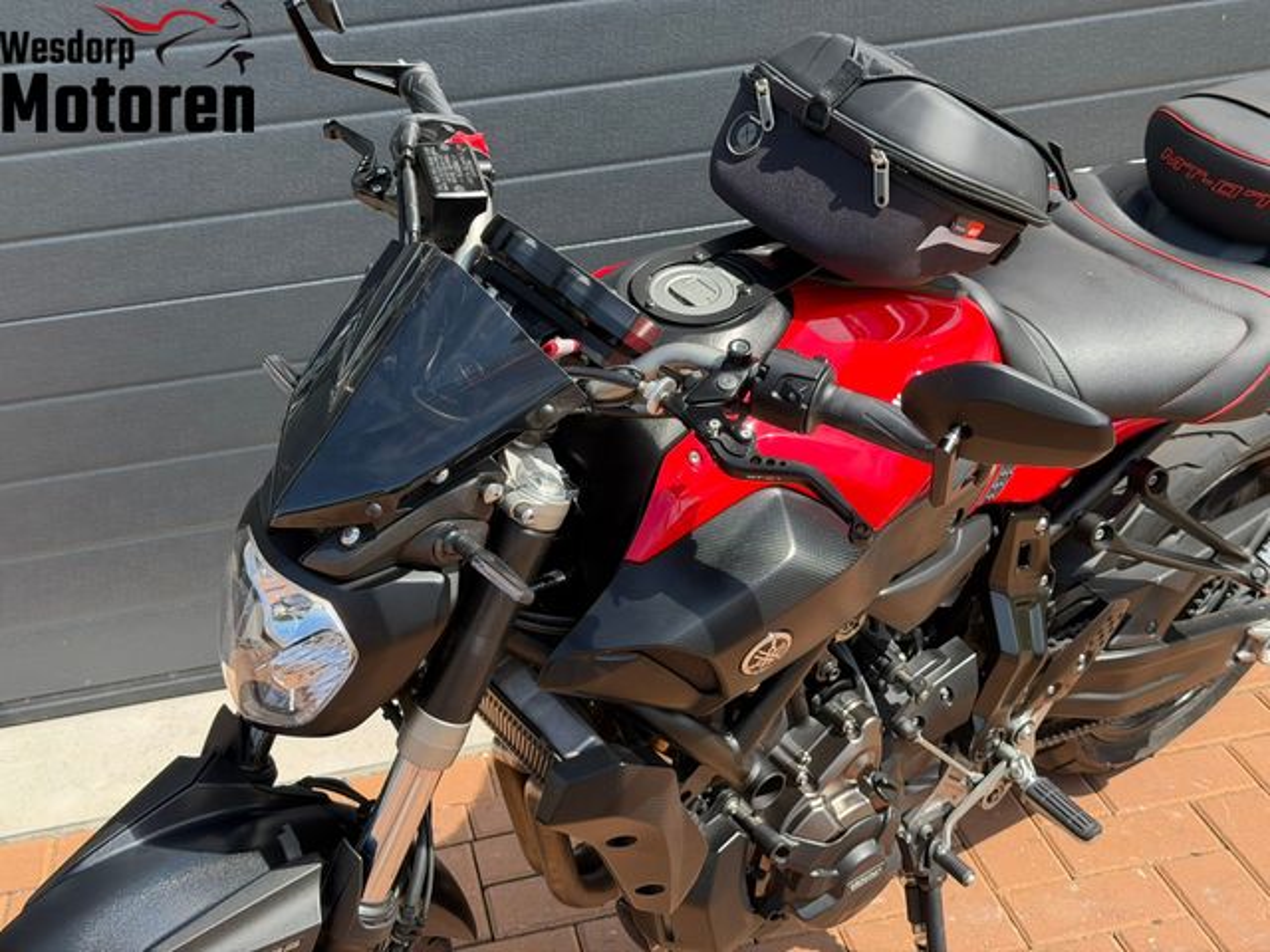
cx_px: 635
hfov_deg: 39.7
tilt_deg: -23.8
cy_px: 476
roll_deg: +5.4
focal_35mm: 48
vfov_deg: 30.3
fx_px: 1761
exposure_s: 1/1575
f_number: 1.78
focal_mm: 6.76
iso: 100
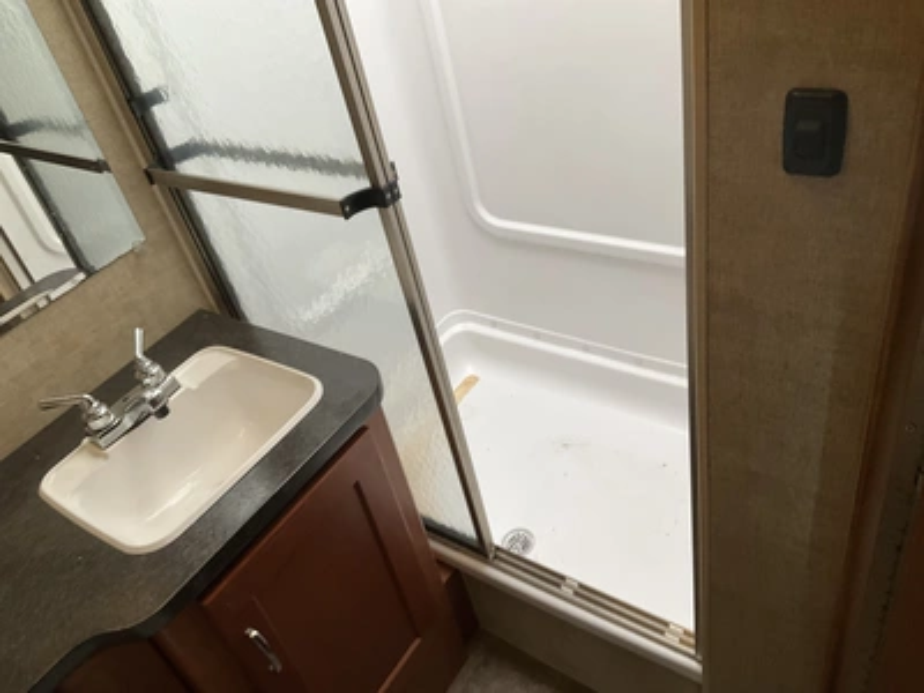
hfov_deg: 61.7
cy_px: 346
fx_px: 774
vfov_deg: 48.2
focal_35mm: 29
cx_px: 462
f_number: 1.8
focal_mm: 3
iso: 100
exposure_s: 1/60
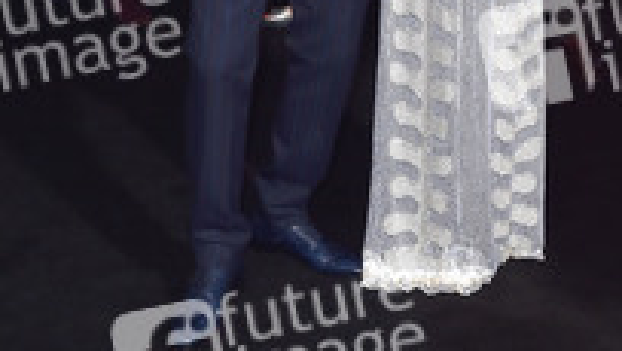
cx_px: 358
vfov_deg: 16.3
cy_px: -113
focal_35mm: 70
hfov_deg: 30.1
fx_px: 1155
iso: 500
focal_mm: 34
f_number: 5
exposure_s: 1/250
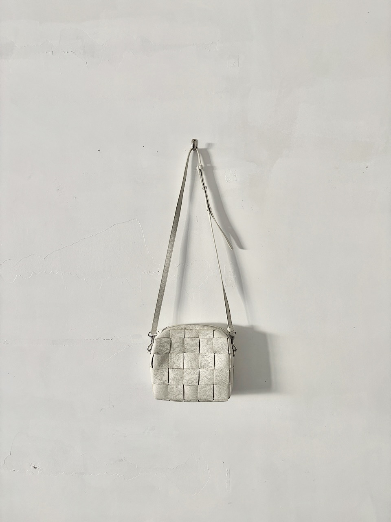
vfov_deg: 67.3
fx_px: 392
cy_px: 261
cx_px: 196
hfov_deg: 53.1
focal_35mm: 26
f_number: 1.6
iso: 125
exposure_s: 1/78
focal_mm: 5.96
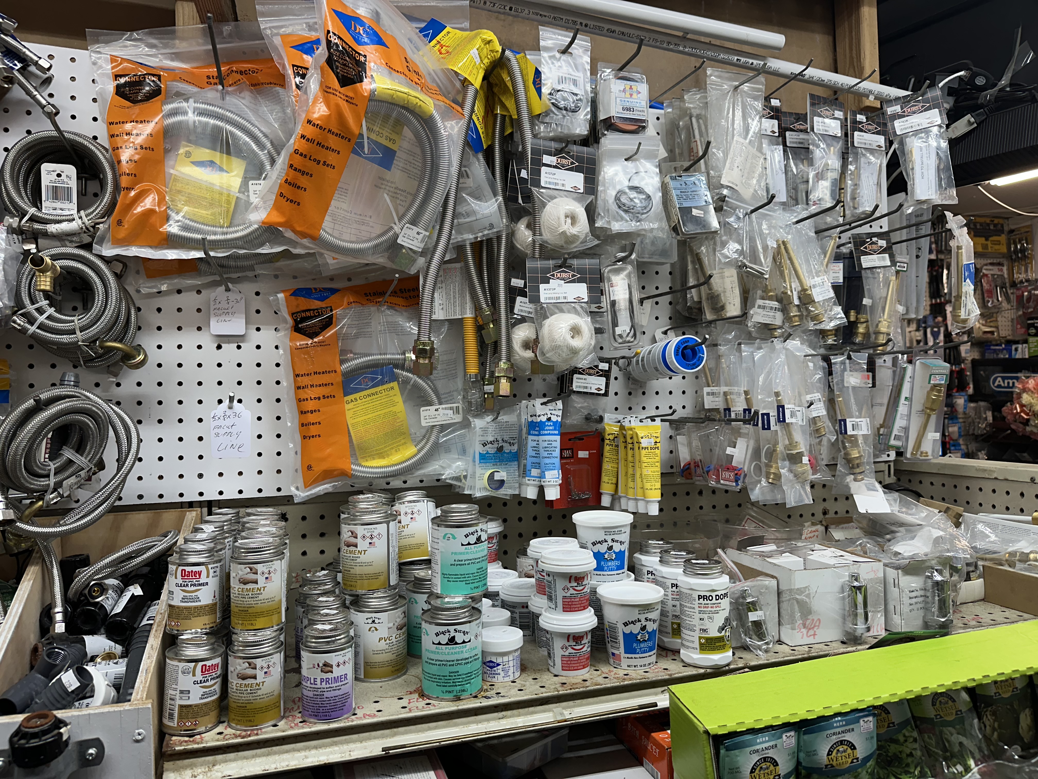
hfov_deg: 71.6
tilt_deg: +2.1
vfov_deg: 56.8
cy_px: 390
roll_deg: +0.3
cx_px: 519
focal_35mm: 24
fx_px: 720
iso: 80
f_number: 1.78
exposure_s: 1/120
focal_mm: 6.86
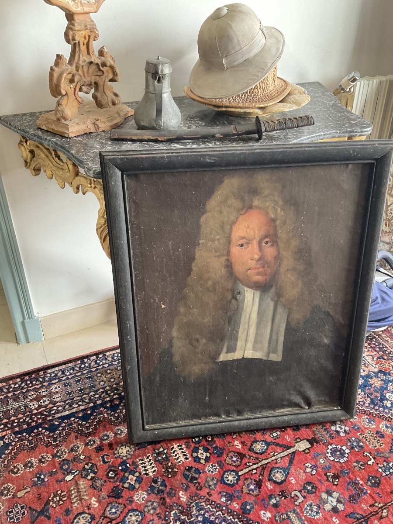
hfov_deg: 48.2
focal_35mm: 29
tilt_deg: -31.3
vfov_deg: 61.7
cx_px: 196
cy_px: 262
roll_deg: +0.4
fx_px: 439
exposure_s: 1/60
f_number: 1.8
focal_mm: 3
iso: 160
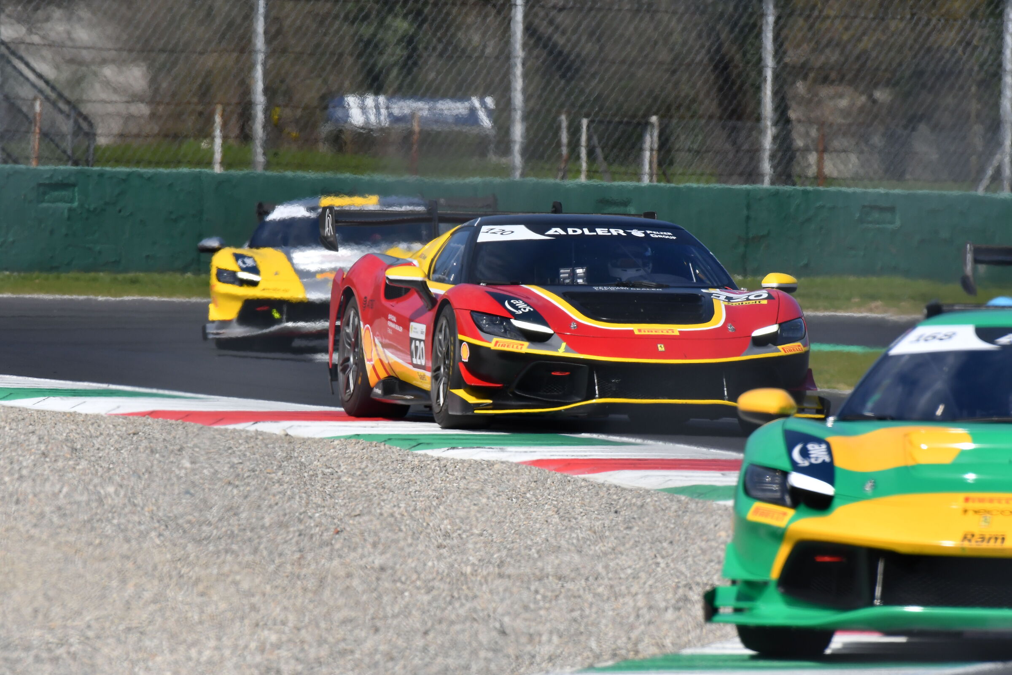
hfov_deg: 3.0
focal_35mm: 690
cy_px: 338
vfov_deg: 2.0
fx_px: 19395
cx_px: 506
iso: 400
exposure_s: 1/2000
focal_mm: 460
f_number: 9
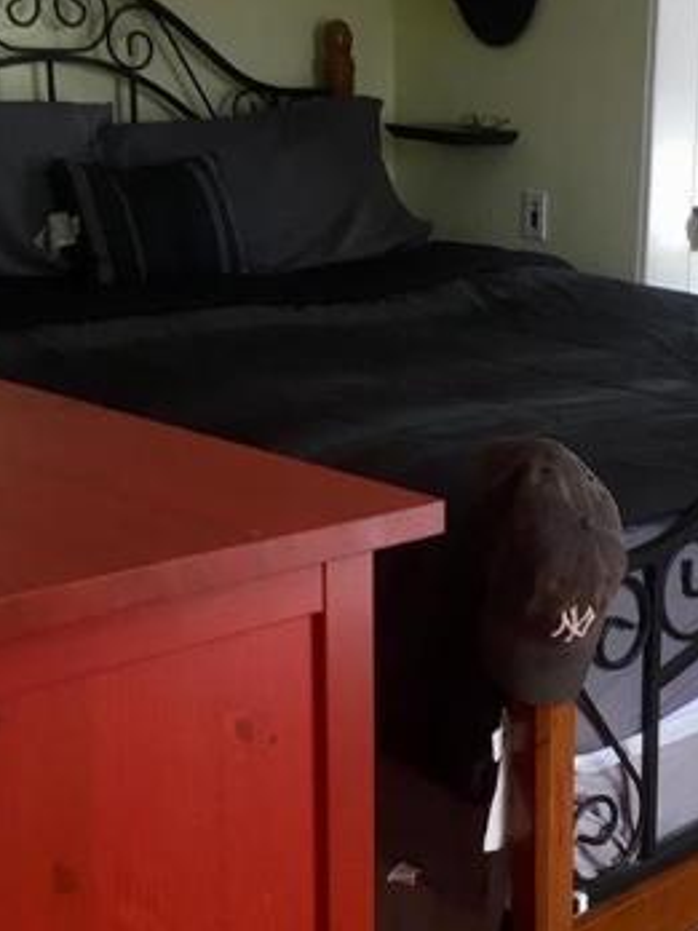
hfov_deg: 22.2
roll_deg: -2.4
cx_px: 663
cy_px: 551
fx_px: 1721
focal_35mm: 64
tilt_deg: -15.6
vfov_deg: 30.2
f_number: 2.2
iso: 50
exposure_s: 1/30
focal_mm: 4.15
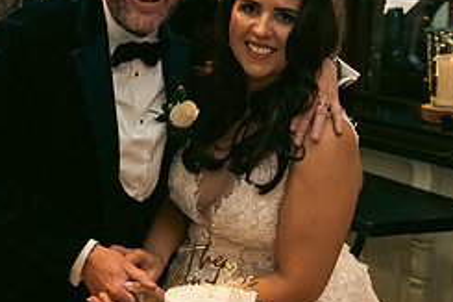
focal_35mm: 102
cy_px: 197
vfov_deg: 13.4
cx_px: 189
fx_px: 1283
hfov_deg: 20.0
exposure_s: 1/160
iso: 2500
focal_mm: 29
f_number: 3.5
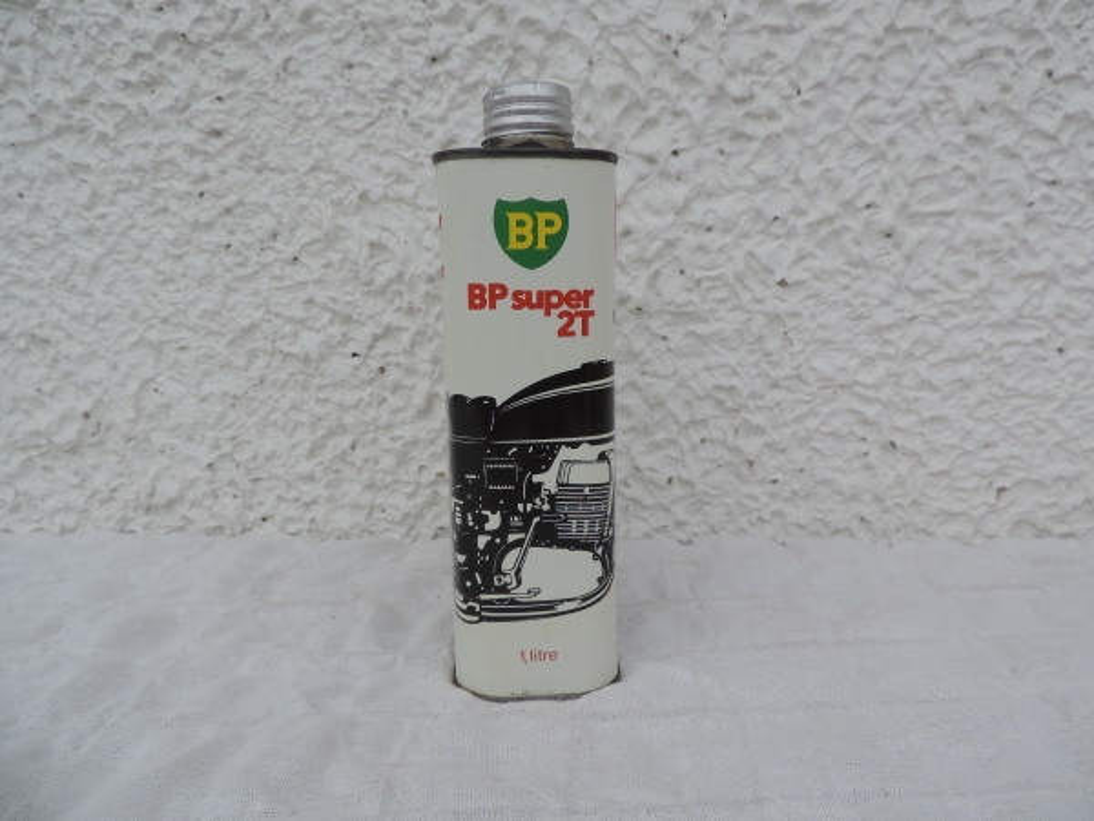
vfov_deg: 56.8
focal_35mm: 24
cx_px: 547
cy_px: 410
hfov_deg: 71.6
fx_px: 758
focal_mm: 4.3
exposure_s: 1/640
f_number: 3
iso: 80
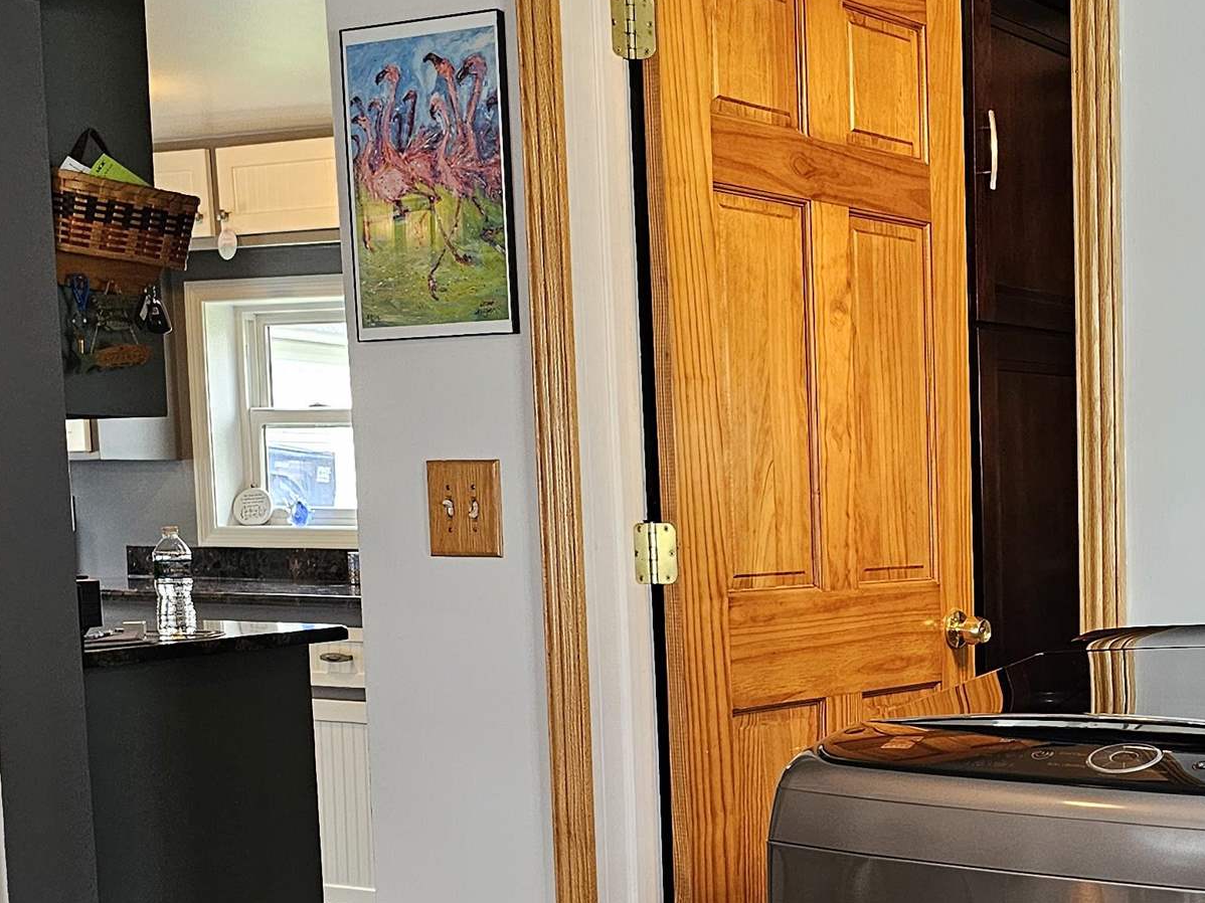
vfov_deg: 24.5
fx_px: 2053
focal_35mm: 59
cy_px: 697
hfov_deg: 31.3
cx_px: 1071
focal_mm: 6.3
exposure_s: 1/120
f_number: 1.7
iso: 400
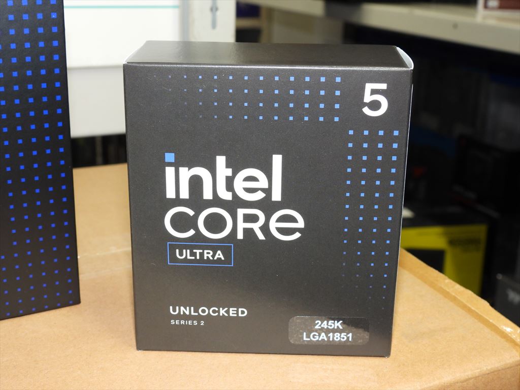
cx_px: 260
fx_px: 751
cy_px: 195
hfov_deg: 38.2
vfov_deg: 29.1
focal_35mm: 50
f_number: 3.5
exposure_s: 1/30
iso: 200
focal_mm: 8.9
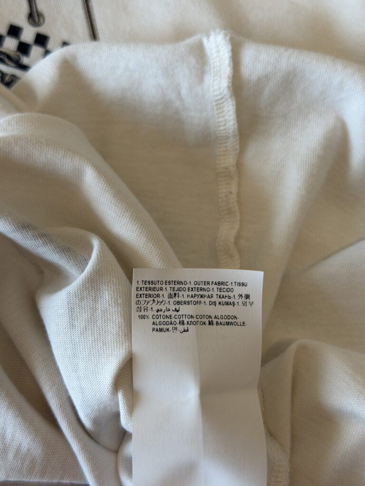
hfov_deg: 30.3
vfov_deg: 39.7
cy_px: 243
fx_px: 675
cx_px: 182
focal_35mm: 48
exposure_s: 1/100
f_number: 1.78
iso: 80
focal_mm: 6.76
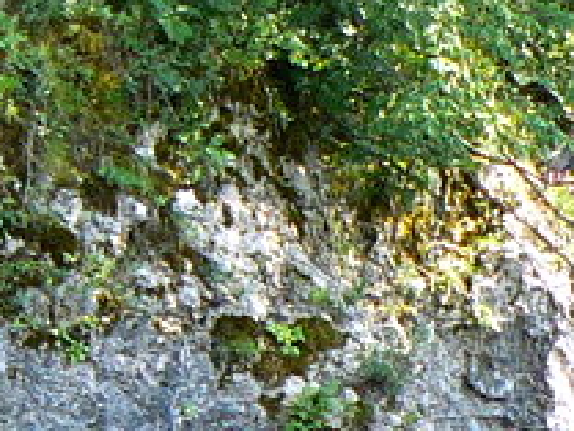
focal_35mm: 176
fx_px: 2920
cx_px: 338
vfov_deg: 7.8
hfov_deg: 11.2
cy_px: 1046
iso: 80
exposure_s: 1/125
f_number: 4
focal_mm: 6
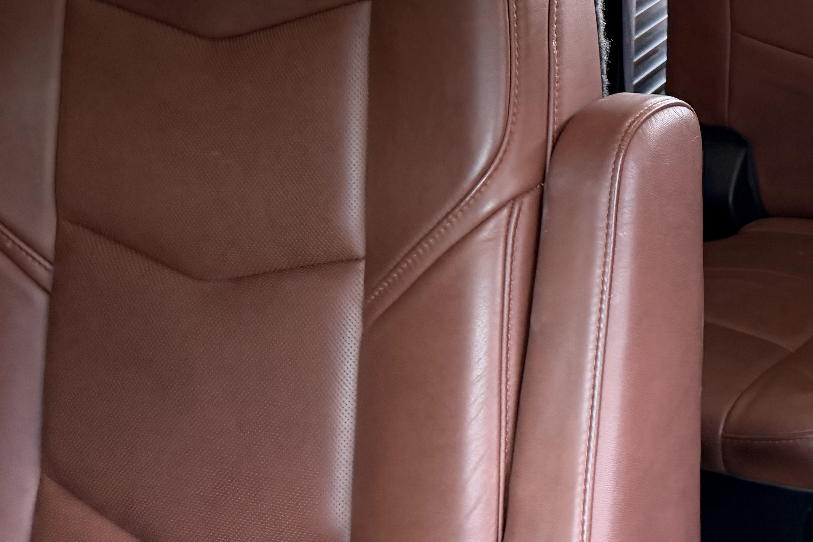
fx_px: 1332
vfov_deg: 21.8
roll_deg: +2.5
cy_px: -49
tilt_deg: -21.8
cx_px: 956
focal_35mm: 59
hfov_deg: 29.5
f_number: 1.78
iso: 200
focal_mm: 6.76
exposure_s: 1/66
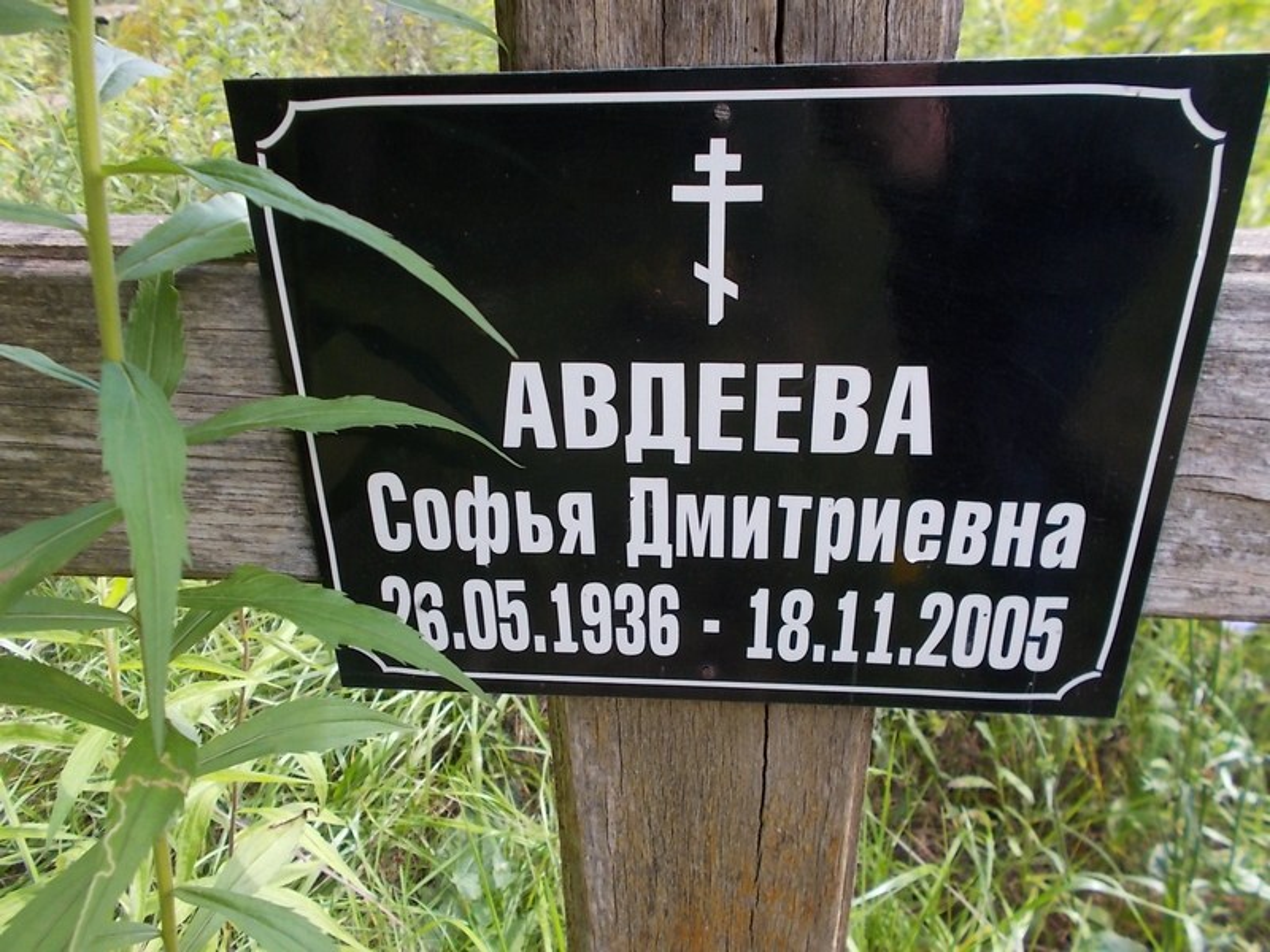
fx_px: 954
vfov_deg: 53.1
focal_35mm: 26
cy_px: 476
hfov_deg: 67.3
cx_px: 635
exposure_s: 1/80
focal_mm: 4.6
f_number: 3.2
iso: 80
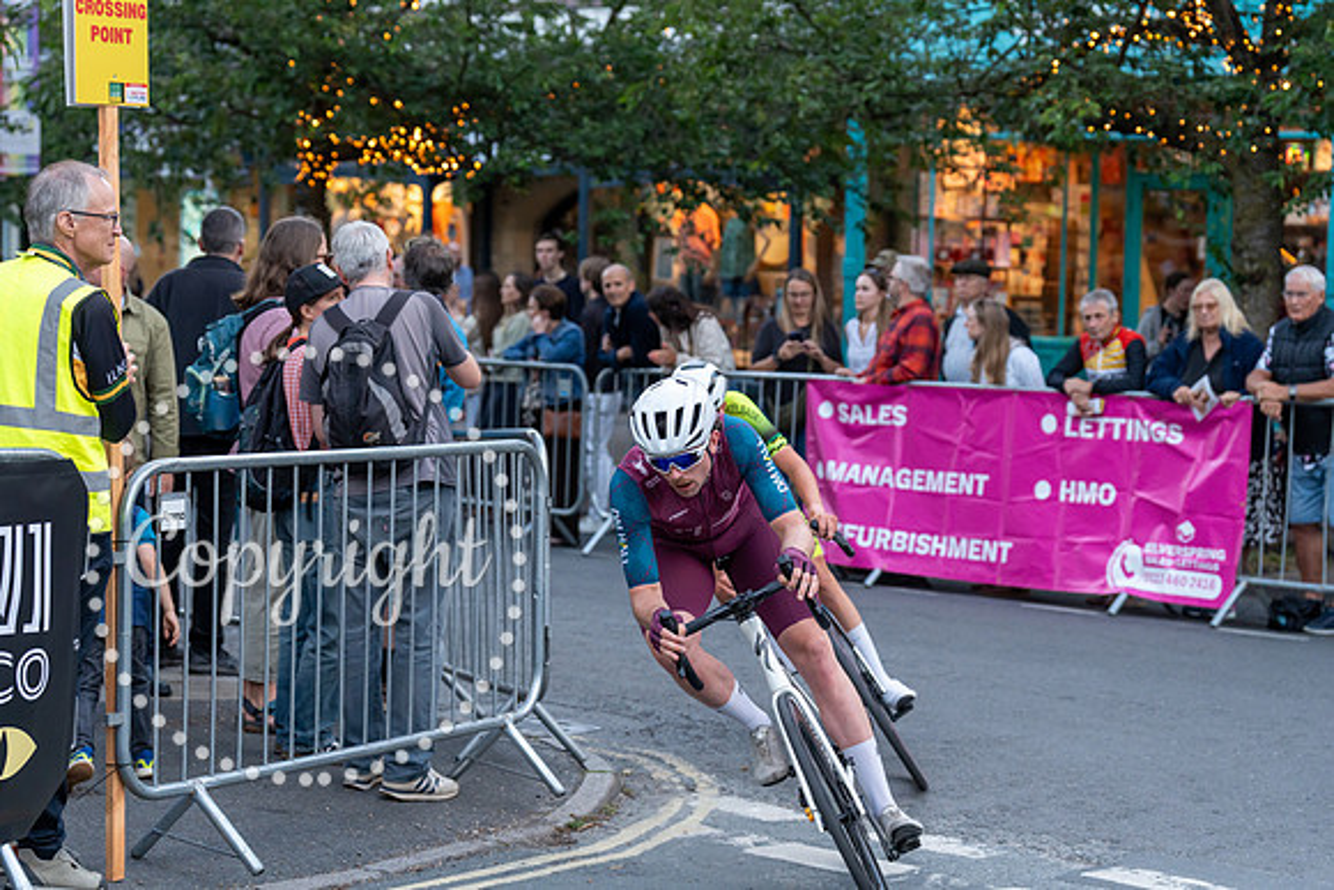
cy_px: 445
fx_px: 2965
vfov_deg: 17.1
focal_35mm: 80
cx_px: 667
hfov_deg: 25.4
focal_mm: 80
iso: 2000
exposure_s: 1/800
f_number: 3.5
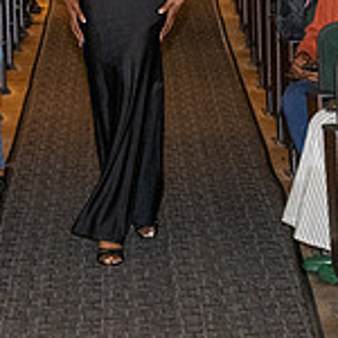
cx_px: 117
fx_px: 2220
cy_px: -87
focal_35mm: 201
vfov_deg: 8.6
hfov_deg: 8.7
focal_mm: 61
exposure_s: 1/200
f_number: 5.6
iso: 3200
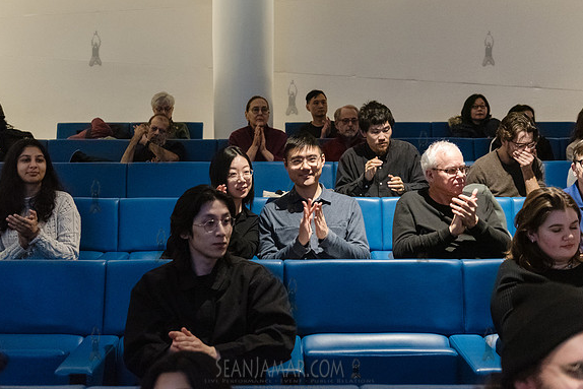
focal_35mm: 52
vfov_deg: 26.0
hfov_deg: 38.2
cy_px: 175
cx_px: 281
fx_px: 842
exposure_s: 1/160
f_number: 3.2
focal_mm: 44
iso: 6400
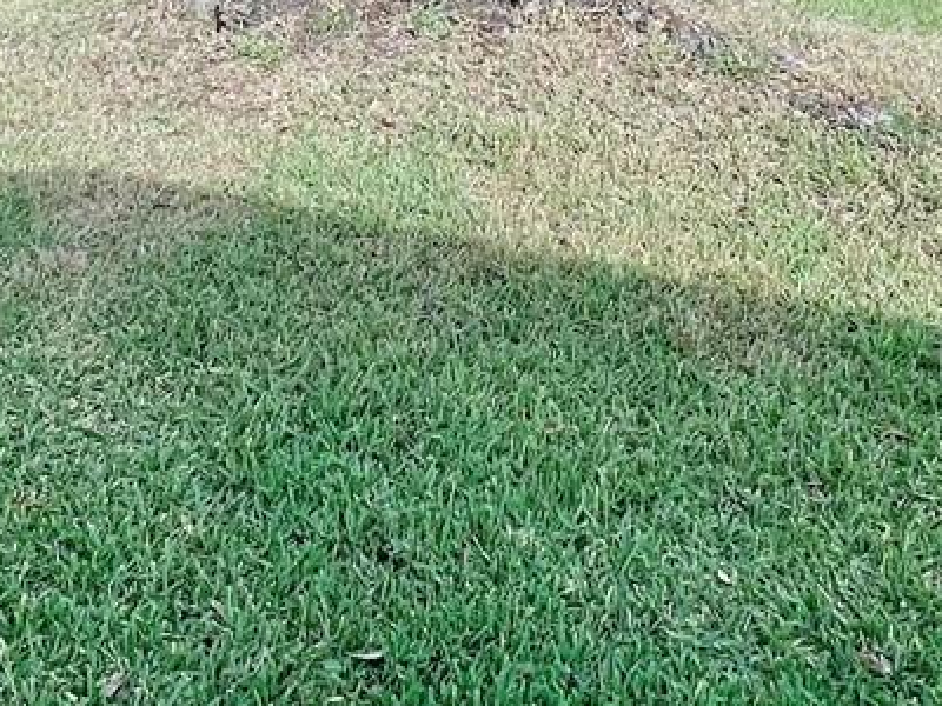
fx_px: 1415
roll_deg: +0.4
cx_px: 280
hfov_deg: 36.3
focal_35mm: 52
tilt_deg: -0.5
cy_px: -264
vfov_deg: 23.9
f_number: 1.8
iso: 32
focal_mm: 1.57
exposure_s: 1/1393
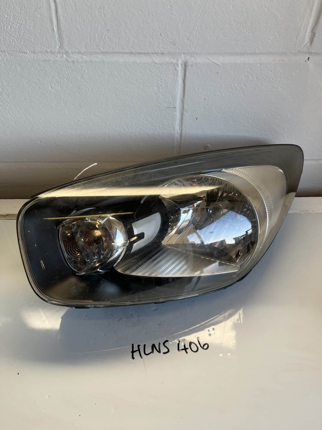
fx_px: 322
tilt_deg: -38.7
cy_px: 215
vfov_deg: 67.3
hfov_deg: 53.1
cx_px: 161
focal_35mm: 26
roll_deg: -0.7
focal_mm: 5.1
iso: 40
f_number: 1.6
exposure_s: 1/209
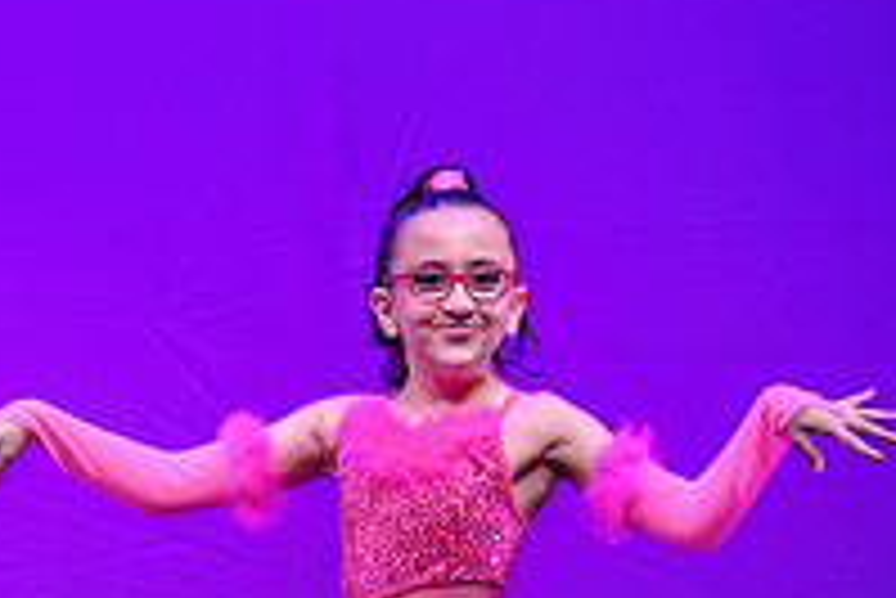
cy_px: 591
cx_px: -393
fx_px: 18231
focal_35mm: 732
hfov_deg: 2.8
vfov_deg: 1.9
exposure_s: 1/800
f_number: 2.8
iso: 1600
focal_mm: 160
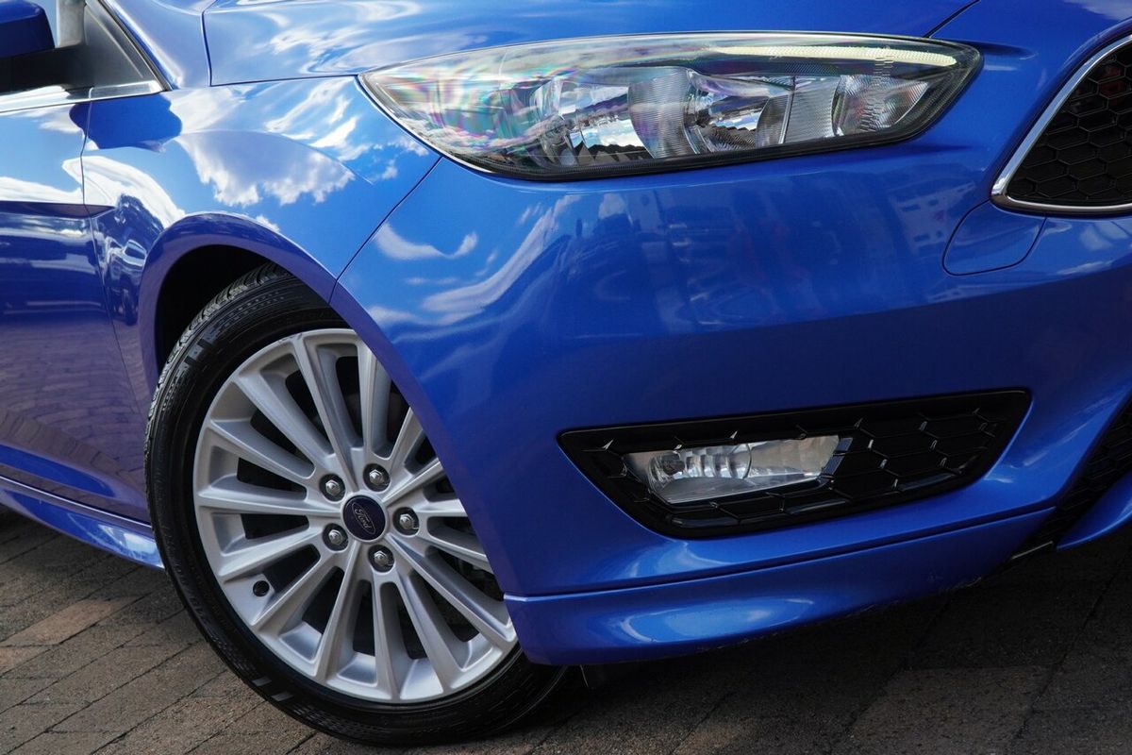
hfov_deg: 49.6
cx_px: 566
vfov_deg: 34.2
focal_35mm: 39
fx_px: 1226
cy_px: 378
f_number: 8
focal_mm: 26
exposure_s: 1/400
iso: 800
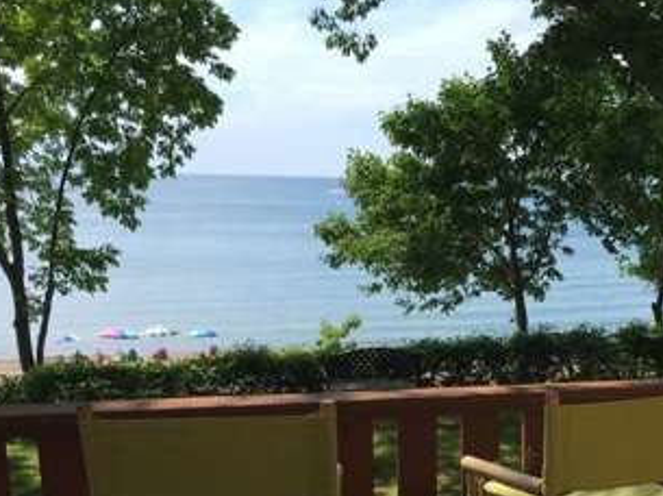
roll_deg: -0.4
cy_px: 511
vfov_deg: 21.6
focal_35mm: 65
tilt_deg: -13.5
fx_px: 1243
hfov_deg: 29.1
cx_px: 540
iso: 25
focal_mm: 4.15
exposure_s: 1/974
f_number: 2.2
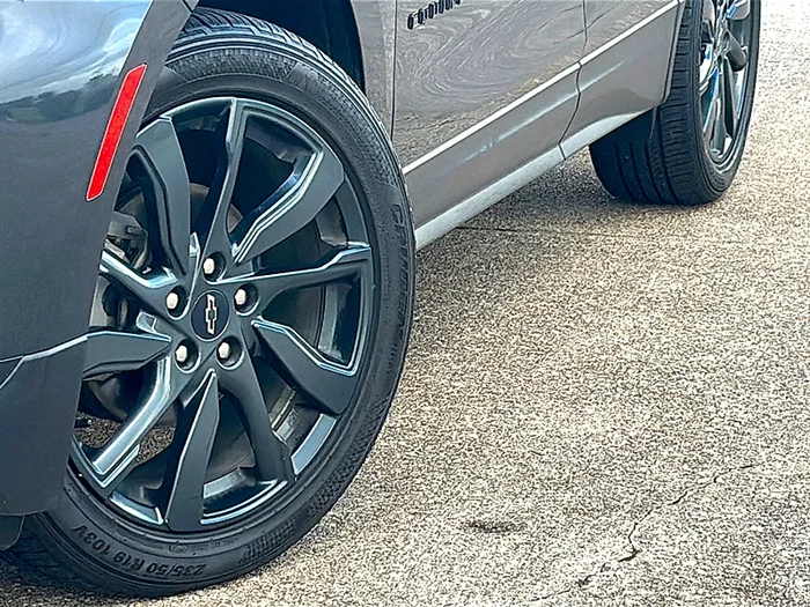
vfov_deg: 14.8
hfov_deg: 19.6
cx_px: 405
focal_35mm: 100
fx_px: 2340
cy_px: 304
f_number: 1.78
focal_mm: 6.86
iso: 80
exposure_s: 1/831
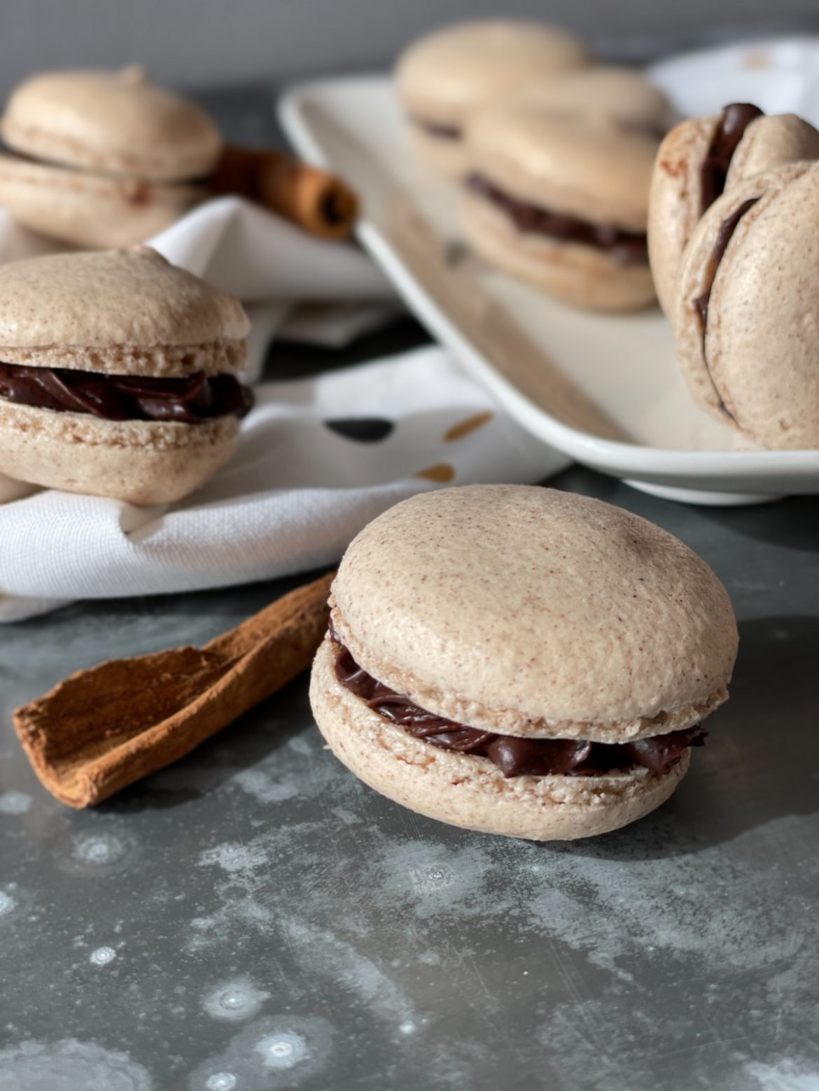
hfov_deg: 28.0
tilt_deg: -24.1
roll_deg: +2.7
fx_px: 1640
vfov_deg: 36.8
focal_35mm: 52
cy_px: 546
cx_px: 410
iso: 25
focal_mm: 6
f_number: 2
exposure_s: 1/236
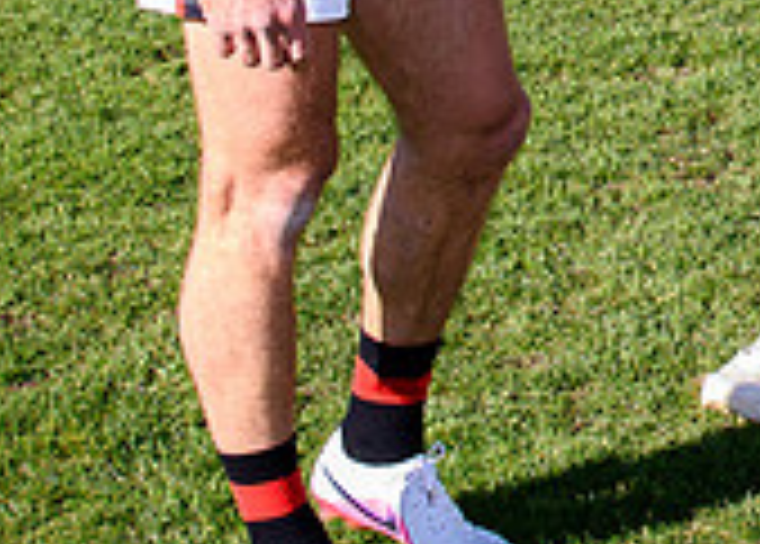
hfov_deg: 13.3
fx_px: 3089
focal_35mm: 143
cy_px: -350
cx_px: 1097
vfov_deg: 9.7
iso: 100
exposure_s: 1/160
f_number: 5.6
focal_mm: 16
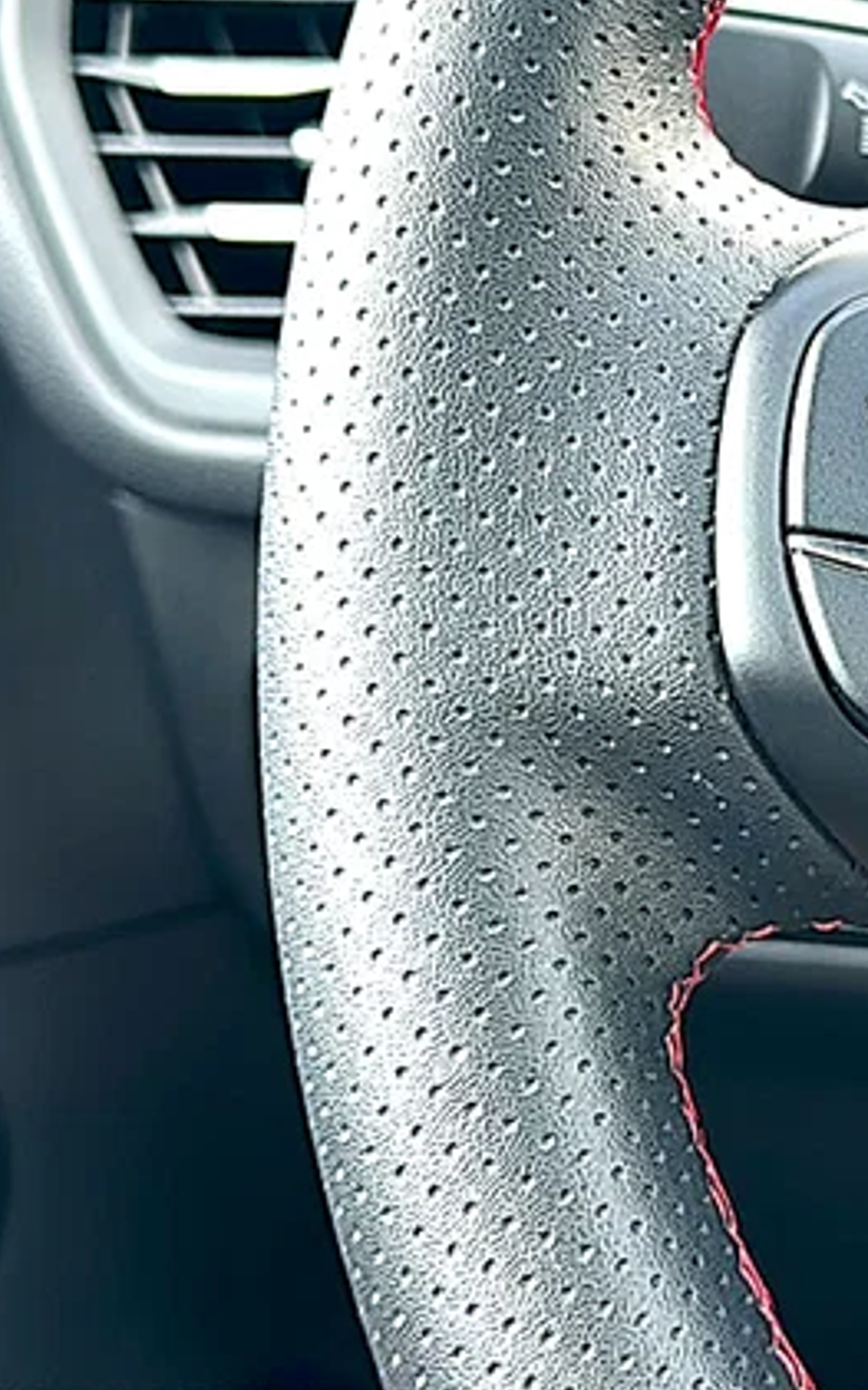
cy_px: 530
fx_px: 2537
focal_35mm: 67
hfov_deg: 18.7
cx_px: 951
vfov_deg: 30.5
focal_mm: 6.86
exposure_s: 1/82
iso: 50
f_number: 1.78
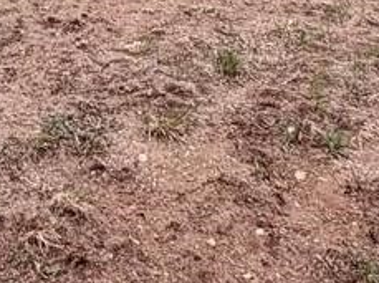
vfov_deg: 12.8
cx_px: 35
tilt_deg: -3.4
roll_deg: -1.3
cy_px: -309
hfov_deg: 19.7
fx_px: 1071
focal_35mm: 98
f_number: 2.2
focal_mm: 2.22
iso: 20
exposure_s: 1/1613
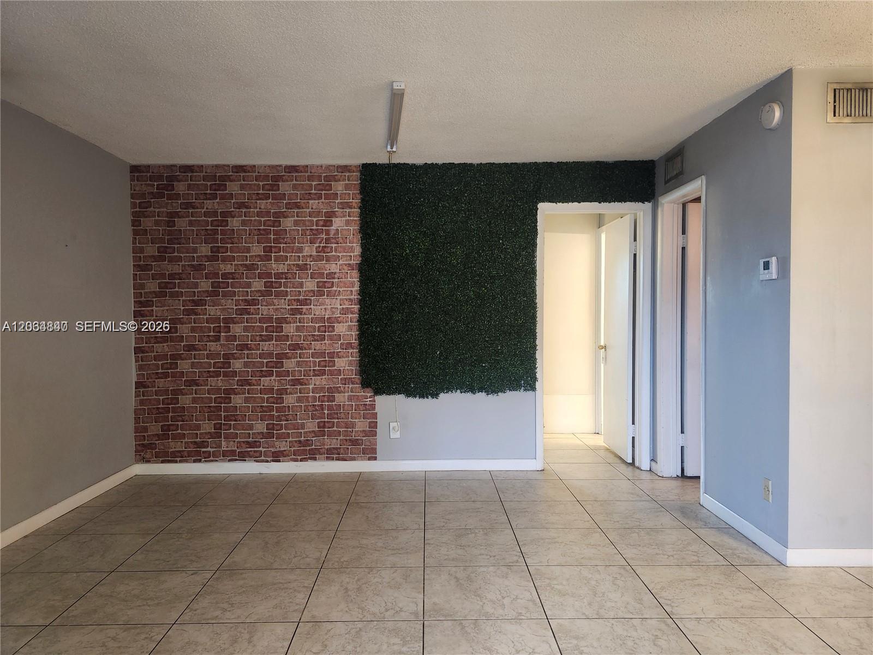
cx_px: 436
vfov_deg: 58.9
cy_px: 328
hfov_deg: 73.9
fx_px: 580
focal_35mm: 23
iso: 640
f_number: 1.8
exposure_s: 1/40
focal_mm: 5.54
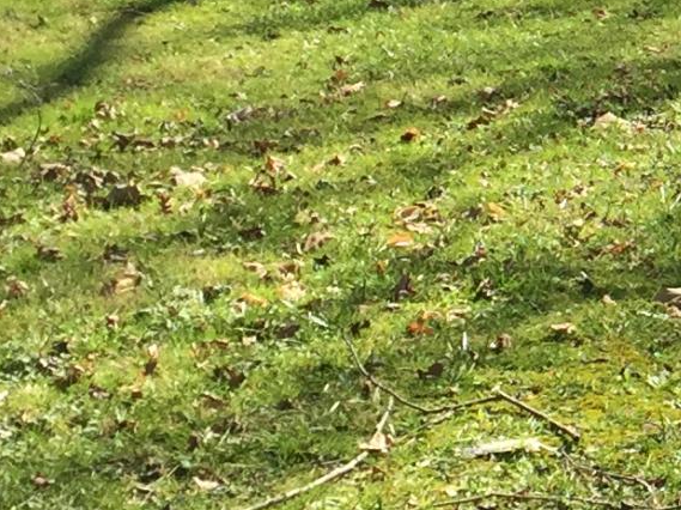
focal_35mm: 153
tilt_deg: -9.2
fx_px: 3008
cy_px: -40
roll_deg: +2.4
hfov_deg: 11.8
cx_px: 1290
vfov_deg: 9.6
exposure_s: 1/648
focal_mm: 4.15
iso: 32
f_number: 2.2
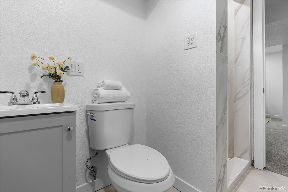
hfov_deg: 96.7
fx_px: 128
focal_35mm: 16
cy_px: 96
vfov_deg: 73.7
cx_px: 144
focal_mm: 16
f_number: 8
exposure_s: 1/2.5
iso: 200
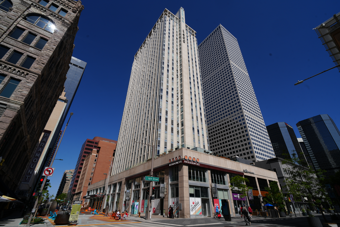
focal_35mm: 16
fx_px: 151
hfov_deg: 96.7
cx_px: 170
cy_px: 114
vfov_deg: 73.7
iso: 100
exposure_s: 1/320
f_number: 10
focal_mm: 16
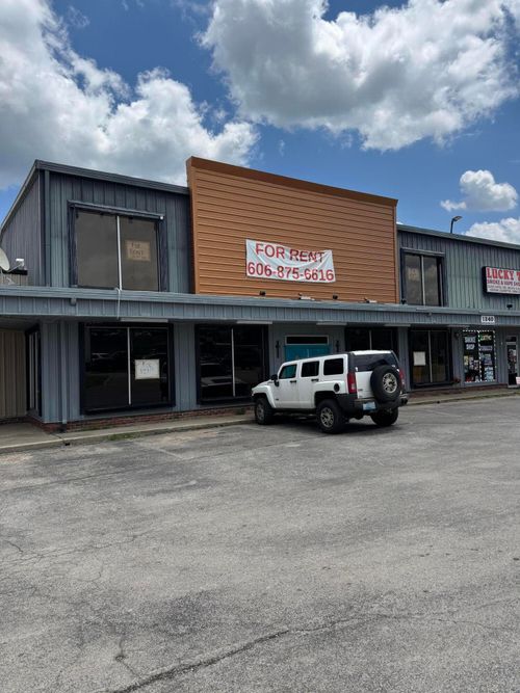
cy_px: 346
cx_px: 260
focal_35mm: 24
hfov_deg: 56.8
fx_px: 481
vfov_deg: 71.6
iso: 80
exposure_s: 1/7092
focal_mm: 6.76
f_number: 1.78
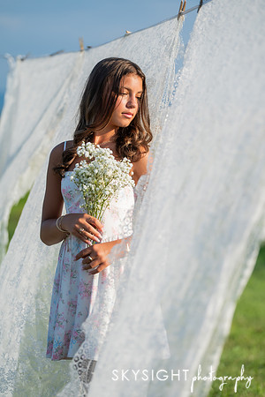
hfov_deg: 10.2
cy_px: 198
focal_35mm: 135
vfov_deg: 15.2
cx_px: 132
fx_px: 1491
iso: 320
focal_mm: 135
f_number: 3.2
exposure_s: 1/3200
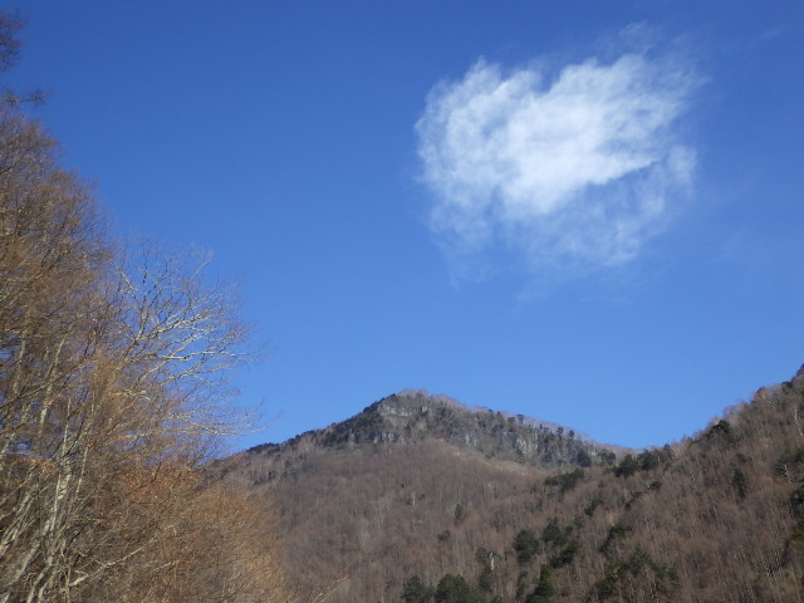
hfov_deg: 45.8
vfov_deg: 35.1
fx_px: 952
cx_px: 402
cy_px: 302
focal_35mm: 41
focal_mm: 7.3
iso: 125
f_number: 3.8
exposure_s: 1/640
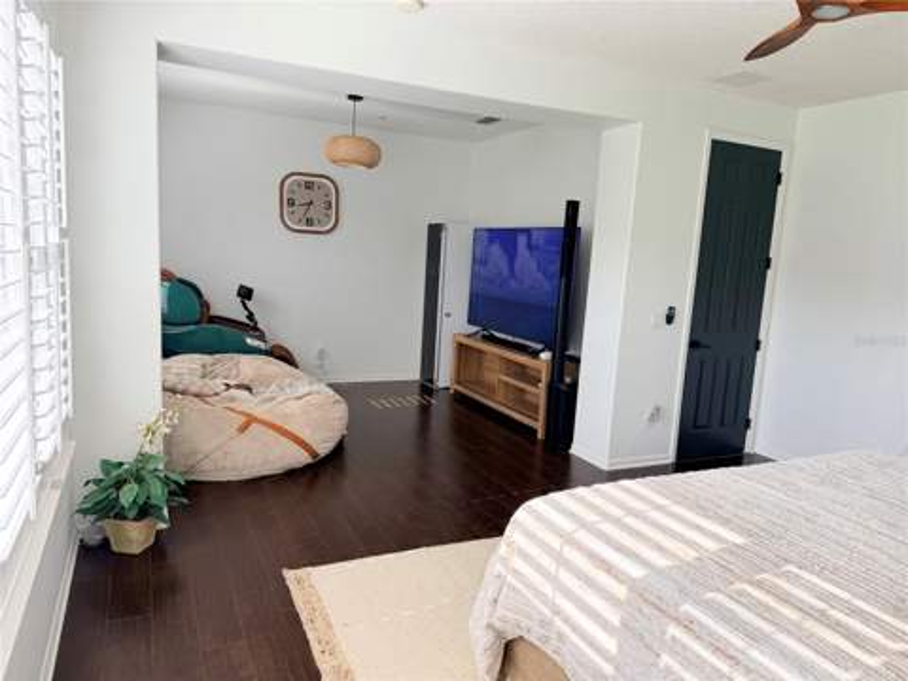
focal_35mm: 24
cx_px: 454
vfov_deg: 56.8
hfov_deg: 71.6
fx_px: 630
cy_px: 340
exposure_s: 1/612
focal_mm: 6.76
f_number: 1.78
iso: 100
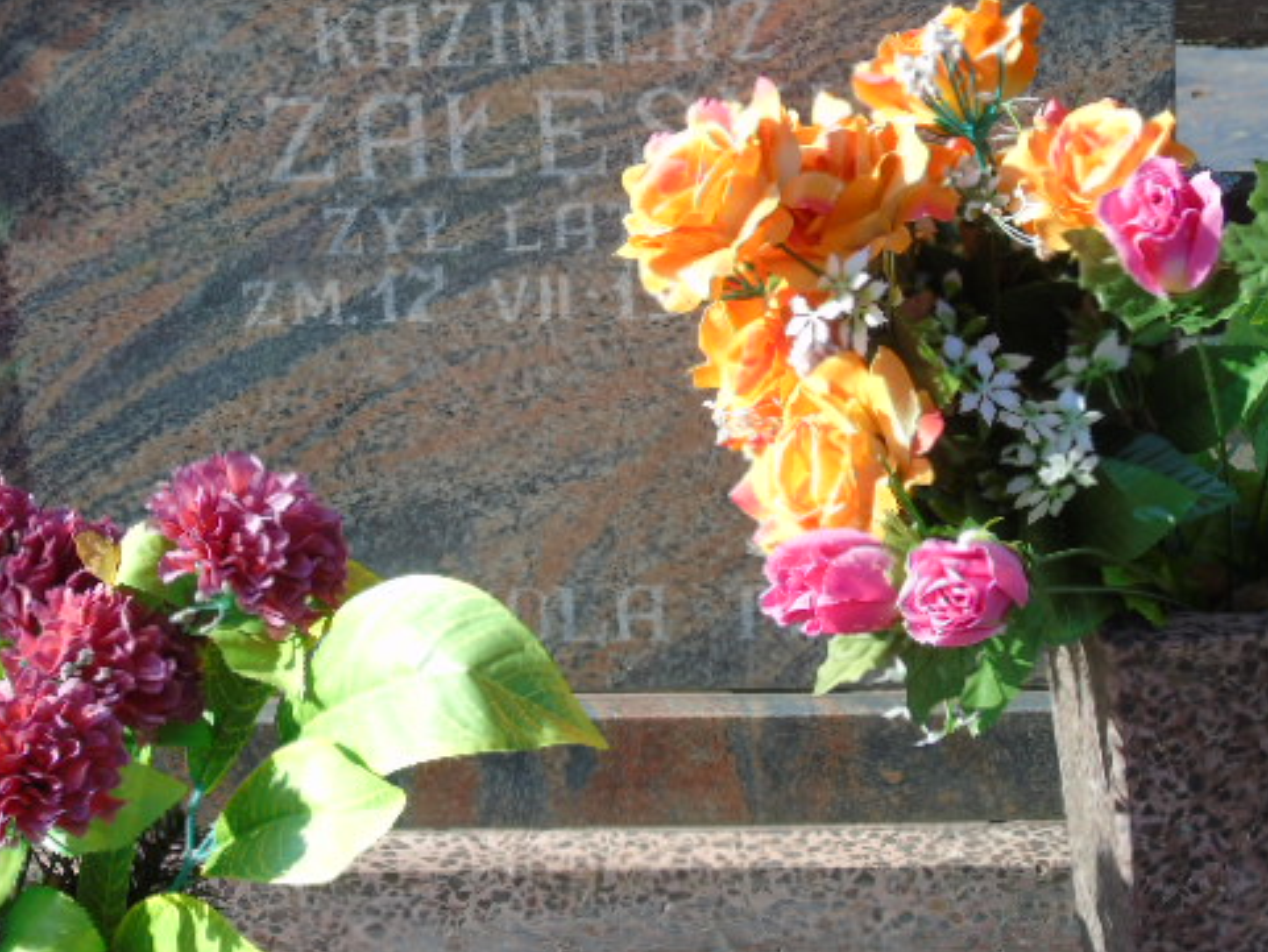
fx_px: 4580
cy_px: 324
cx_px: 627
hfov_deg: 15.8
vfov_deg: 11.9
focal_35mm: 125
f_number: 4.3
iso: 80
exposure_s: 1/250
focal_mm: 17
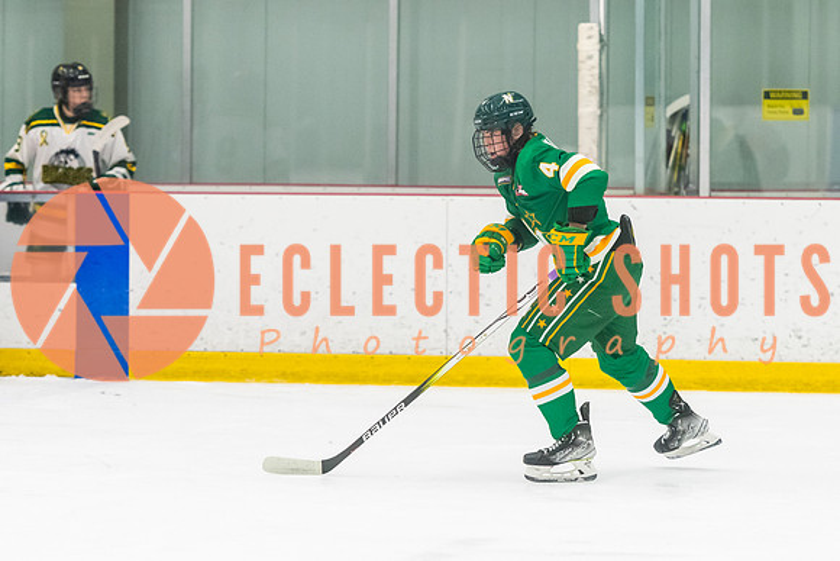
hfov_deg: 9.7
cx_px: 475
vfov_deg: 6.5
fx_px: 4963
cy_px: 227
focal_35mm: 213
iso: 3200
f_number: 2.8
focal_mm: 135
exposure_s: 1/800
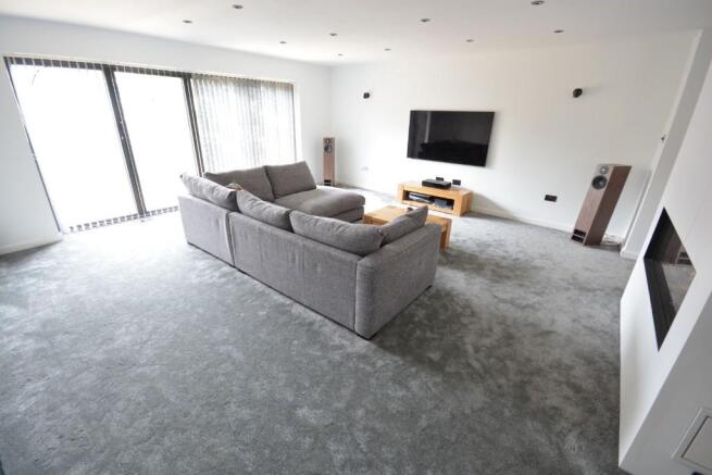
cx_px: 356
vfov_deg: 77.4
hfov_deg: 100.4
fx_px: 297
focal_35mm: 15
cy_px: 238
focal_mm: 10
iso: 400
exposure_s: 1/4
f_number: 8
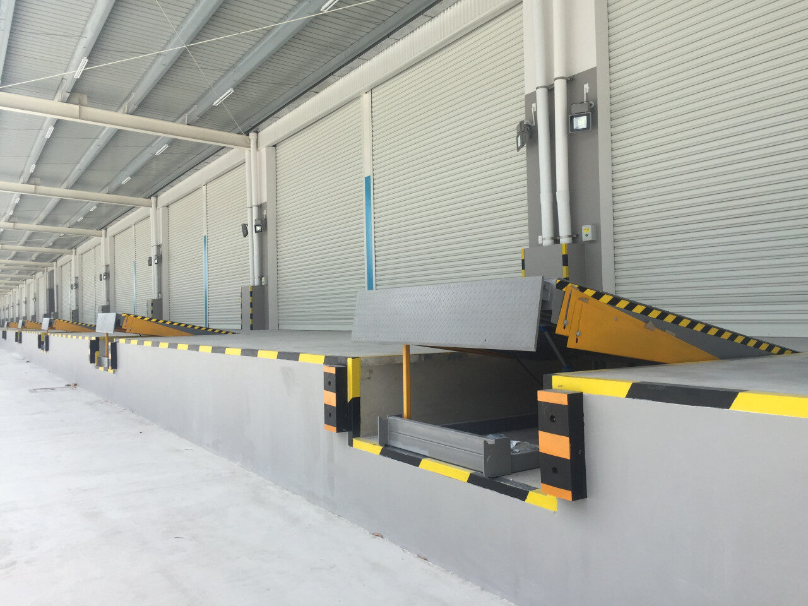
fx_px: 677
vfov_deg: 48.2
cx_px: 404
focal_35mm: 29
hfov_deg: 61.7
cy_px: 303
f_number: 2.2
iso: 32
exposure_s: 1/1068
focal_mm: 4.15
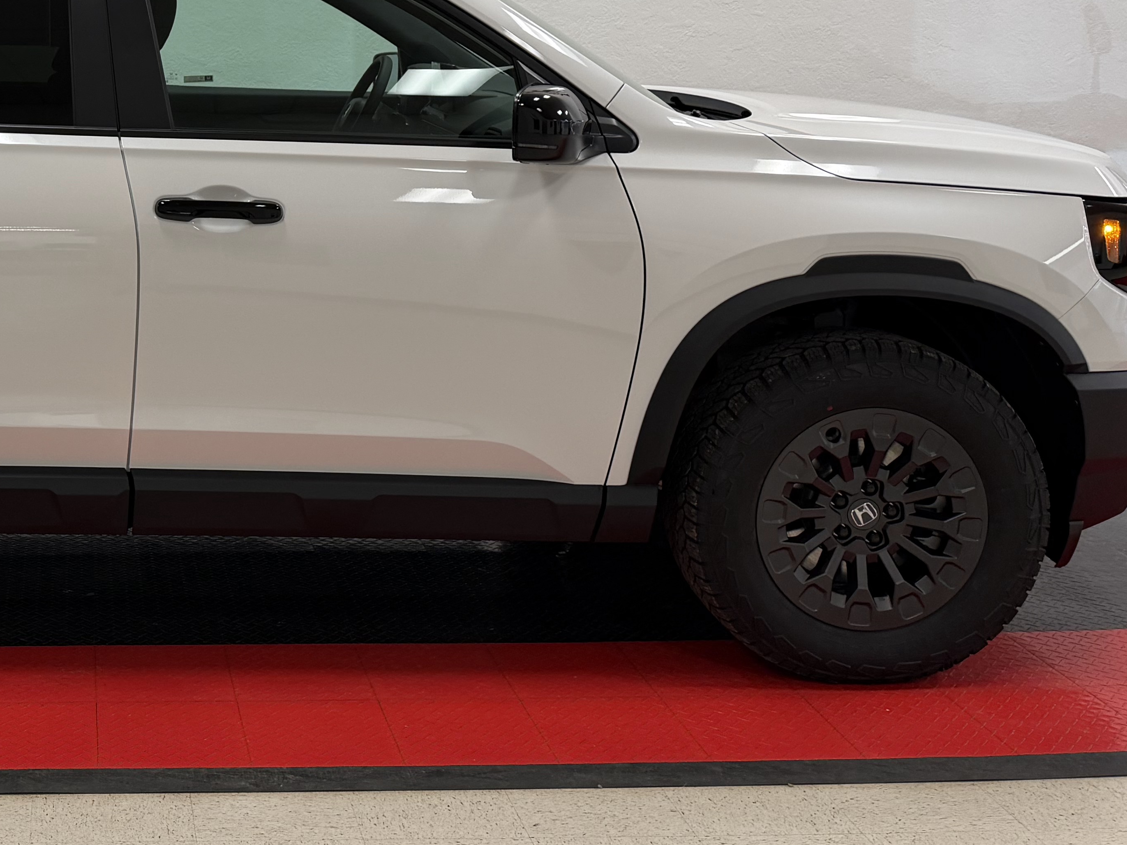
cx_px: 97
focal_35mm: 50
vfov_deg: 28.4
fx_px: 1628
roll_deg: +1.5
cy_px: 146
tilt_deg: -3.2
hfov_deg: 35.7
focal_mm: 6.76
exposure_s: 1/71
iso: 125
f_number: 1.78
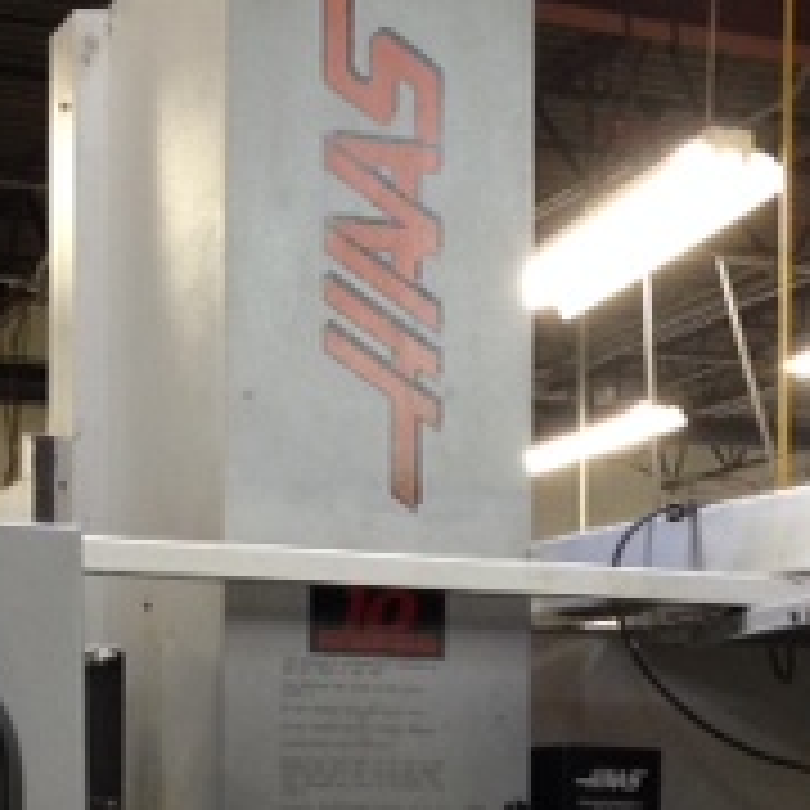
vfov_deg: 15.5
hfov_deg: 15.8
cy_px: 828
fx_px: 2912
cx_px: 446
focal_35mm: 110
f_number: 2.4
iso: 160
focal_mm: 4.28
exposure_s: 1/20
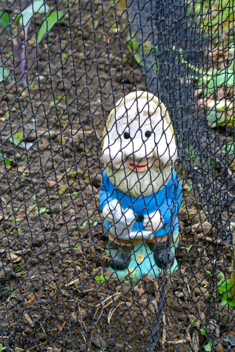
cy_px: 176
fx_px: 791
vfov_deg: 25.0
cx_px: 118
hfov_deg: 16.9
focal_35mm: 81
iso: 450
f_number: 5.6
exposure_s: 1/125
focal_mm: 30
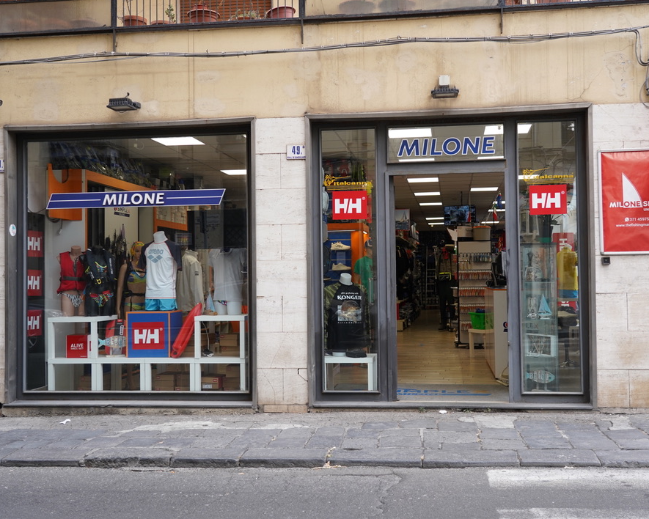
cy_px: 254
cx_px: 350
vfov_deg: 39.2
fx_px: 730
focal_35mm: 38
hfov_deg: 47.9
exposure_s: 1/160
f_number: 4
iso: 400
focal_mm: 33
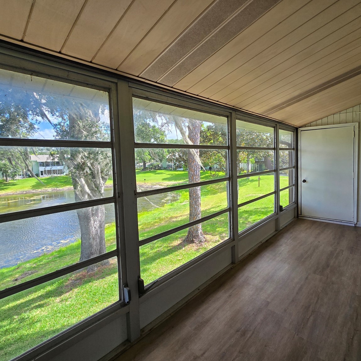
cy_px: 173
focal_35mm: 16
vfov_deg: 87.4
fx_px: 189
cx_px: 211
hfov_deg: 86.6
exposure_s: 1/458
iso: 50
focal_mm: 2.2
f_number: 2.2
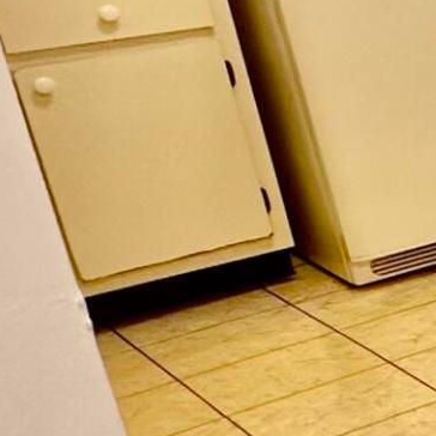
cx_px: 1376
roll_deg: +0.7
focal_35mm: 98
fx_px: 1396
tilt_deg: -18.3
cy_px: 187
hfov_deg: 10.6
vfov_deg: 17.7
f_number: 2.2
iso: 200
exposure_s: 1/60
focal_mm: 2.22
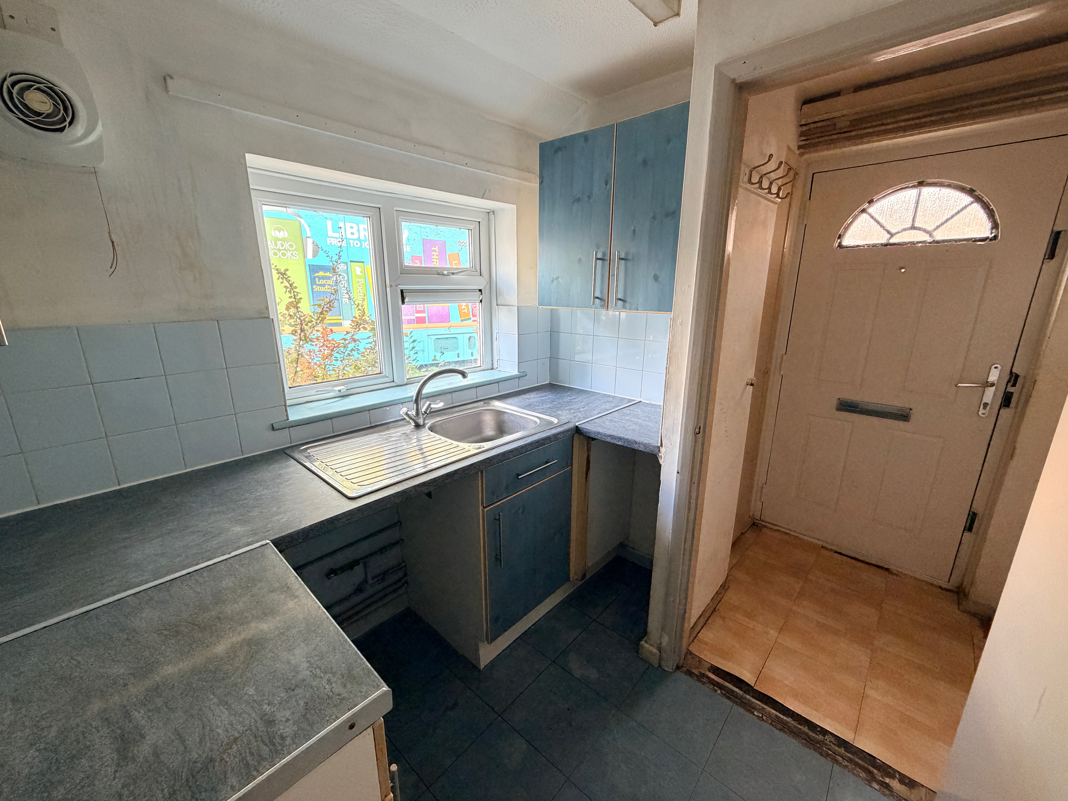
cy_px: 400
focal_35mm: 14
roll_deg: +0.2
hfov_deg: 102.1
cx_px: 534
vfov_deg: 85.7
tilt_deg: -14.3
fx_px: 432
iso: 320
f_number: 2.2
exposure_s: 1/73
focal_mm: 2.22
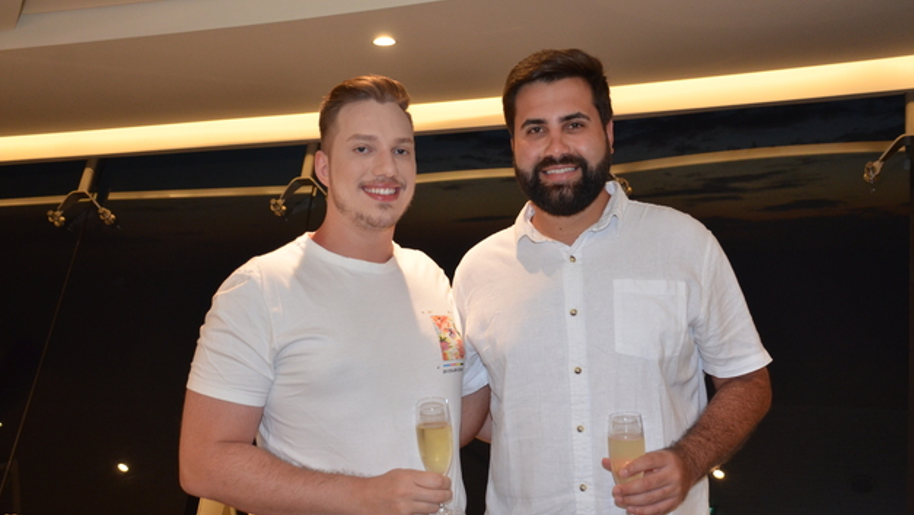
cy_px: 289
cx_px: 497
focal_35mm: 35
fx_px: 848
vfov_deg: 33.7
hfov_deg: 56.5
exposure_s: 1/60
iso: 800
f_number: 3.5
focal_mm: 20
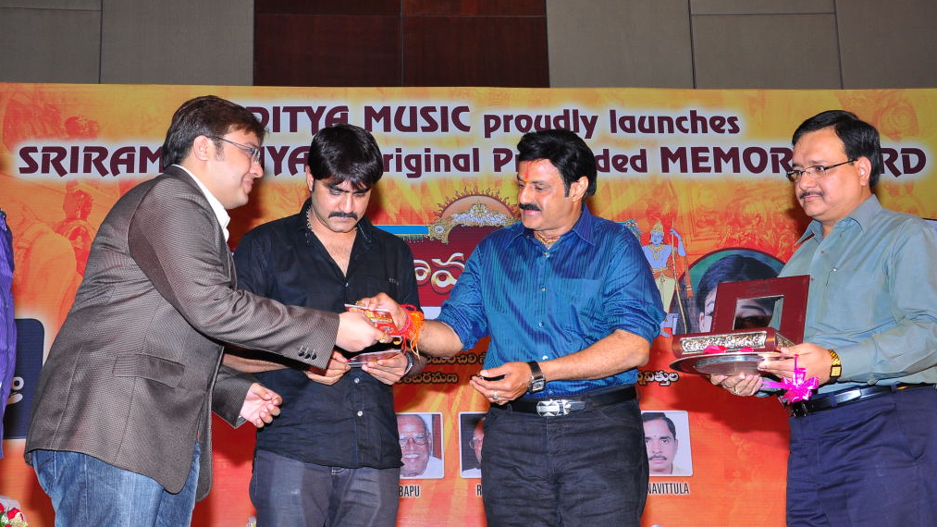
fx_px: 1380
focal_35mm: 56
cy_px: 280
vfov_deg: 21.6
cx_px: 468
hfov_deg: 37.5
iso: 500
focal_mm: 35
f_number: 8
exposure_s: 1/160
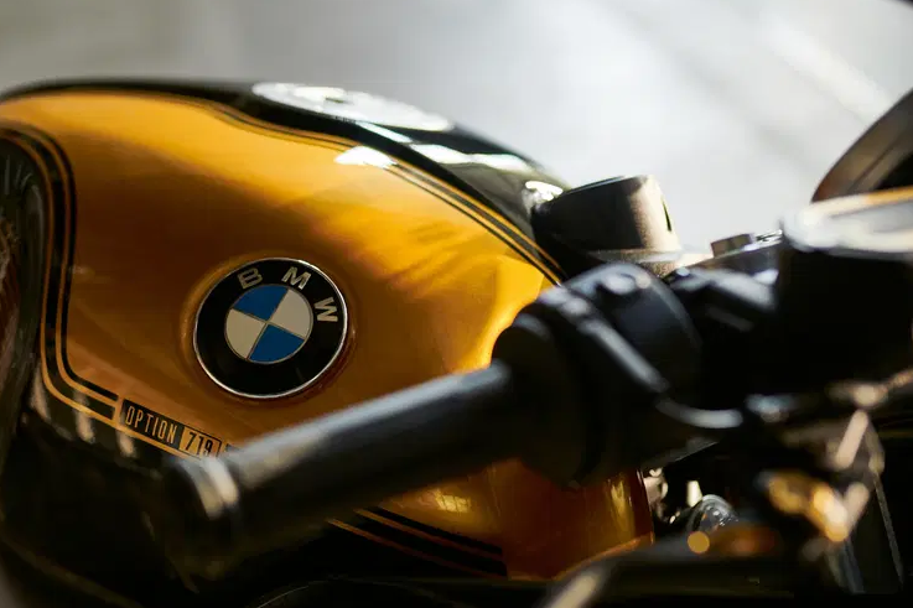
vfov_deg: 23.7
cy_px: 383
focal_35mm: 57
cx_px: 284
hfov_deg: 34.6
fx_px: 1445
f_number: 2.2
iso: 640
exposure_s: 1/200
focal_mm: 35
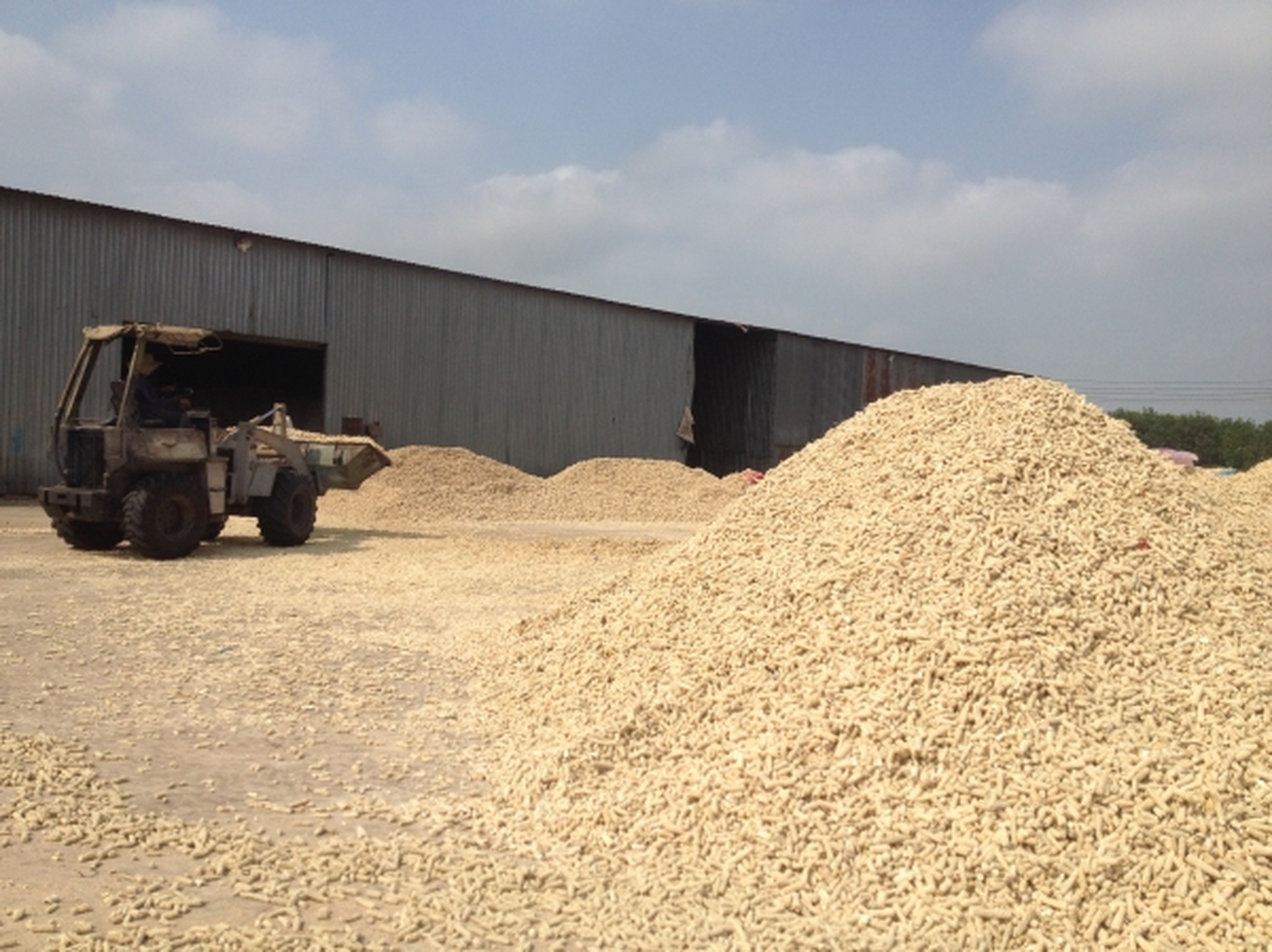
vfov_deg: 40.6
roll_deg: -4.7
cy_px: 476
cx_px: 636
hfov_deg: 52.7
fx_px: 1285
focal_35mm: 35
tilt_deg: -4.0
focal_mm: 4.28
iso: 50
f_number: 2.4
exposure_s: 1/3247
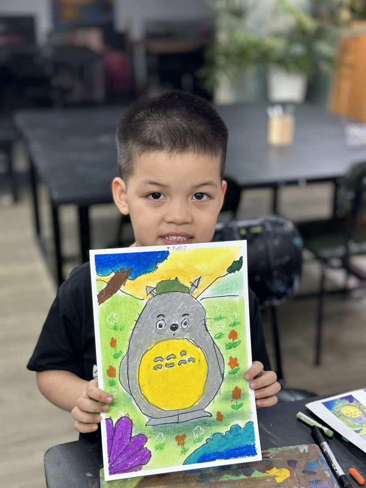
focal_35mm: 48
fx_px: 677
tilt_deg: -20.0
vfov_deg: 39.7
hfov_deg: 30.3
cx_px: 183
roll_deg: -0.9
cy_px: 244
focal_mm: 6.86
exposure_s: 1/100
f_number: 1.78
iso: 160
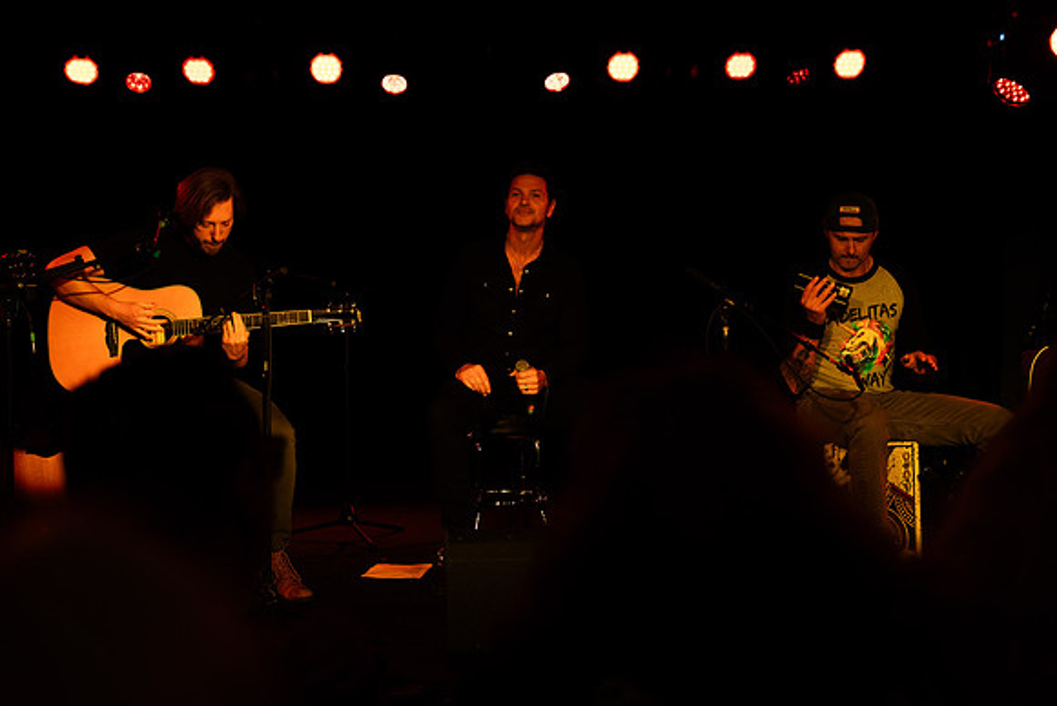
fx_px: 1418
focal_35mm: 48
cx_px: 476
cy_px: 324
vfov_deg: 27.9
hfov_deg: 40.8
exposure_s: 1/320
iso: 1600
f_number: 3.5
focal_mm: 42.1
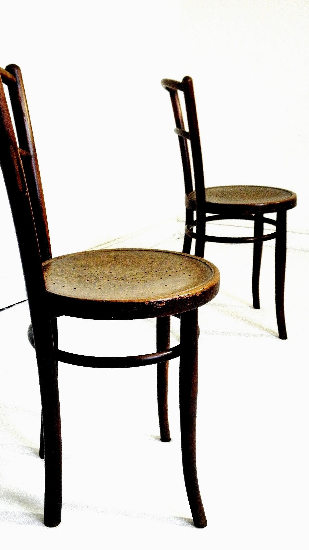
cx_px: 162
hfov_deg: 31.2
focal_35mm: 38
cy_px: 270
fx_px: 553
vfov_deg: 52.8
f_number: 3.7
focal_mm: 6.2
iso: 200
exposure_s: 1/30
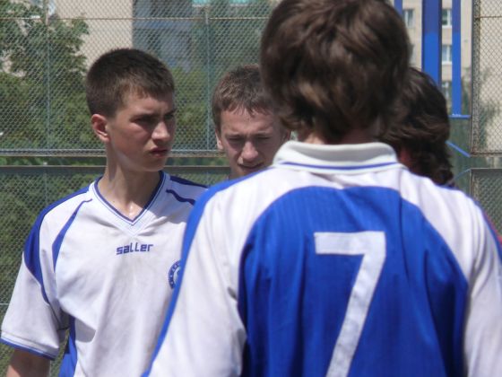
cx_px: 251
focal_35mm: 598
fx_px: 8672
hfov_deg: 3.3
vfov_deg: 2.5
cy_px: 188
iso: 100
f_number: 7.1
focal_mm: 88.8
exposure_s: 1/500
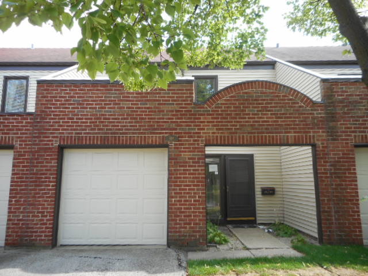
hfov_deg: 69.4
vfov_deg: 54.9
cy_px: 138
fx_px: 266
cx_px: 184
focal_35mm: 25
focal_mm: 4.5
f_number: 3.7
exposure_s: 1/100
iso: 80
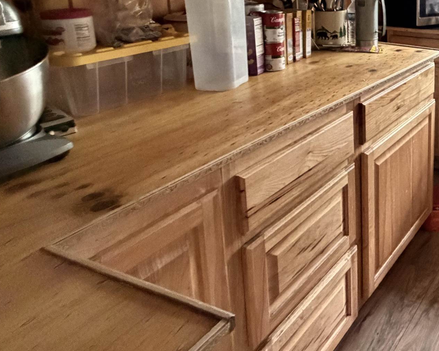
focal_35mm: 33
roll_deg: -1.3
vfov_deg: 41.2
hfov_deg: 42.7
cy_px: 37
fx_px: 429
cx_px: 481
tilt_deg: -10.1
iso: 1250
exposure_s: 1/60
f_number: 2.2
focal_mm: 2.22
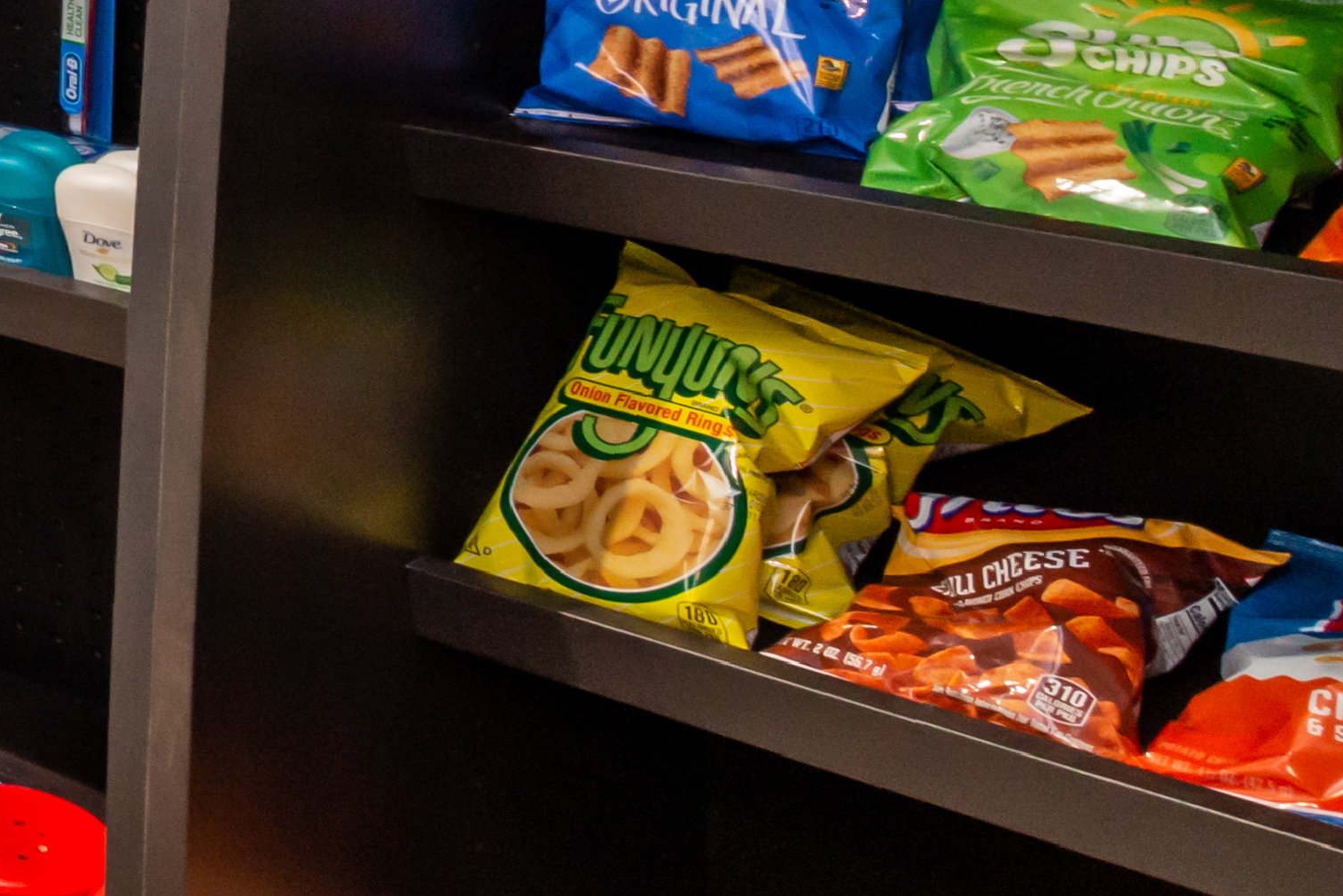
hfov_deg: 15.3
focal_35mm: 68
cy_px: -396
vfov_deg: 18.1
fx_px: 2537
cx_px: -1870
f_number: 11
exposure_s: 1/8
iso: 640
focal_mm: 14
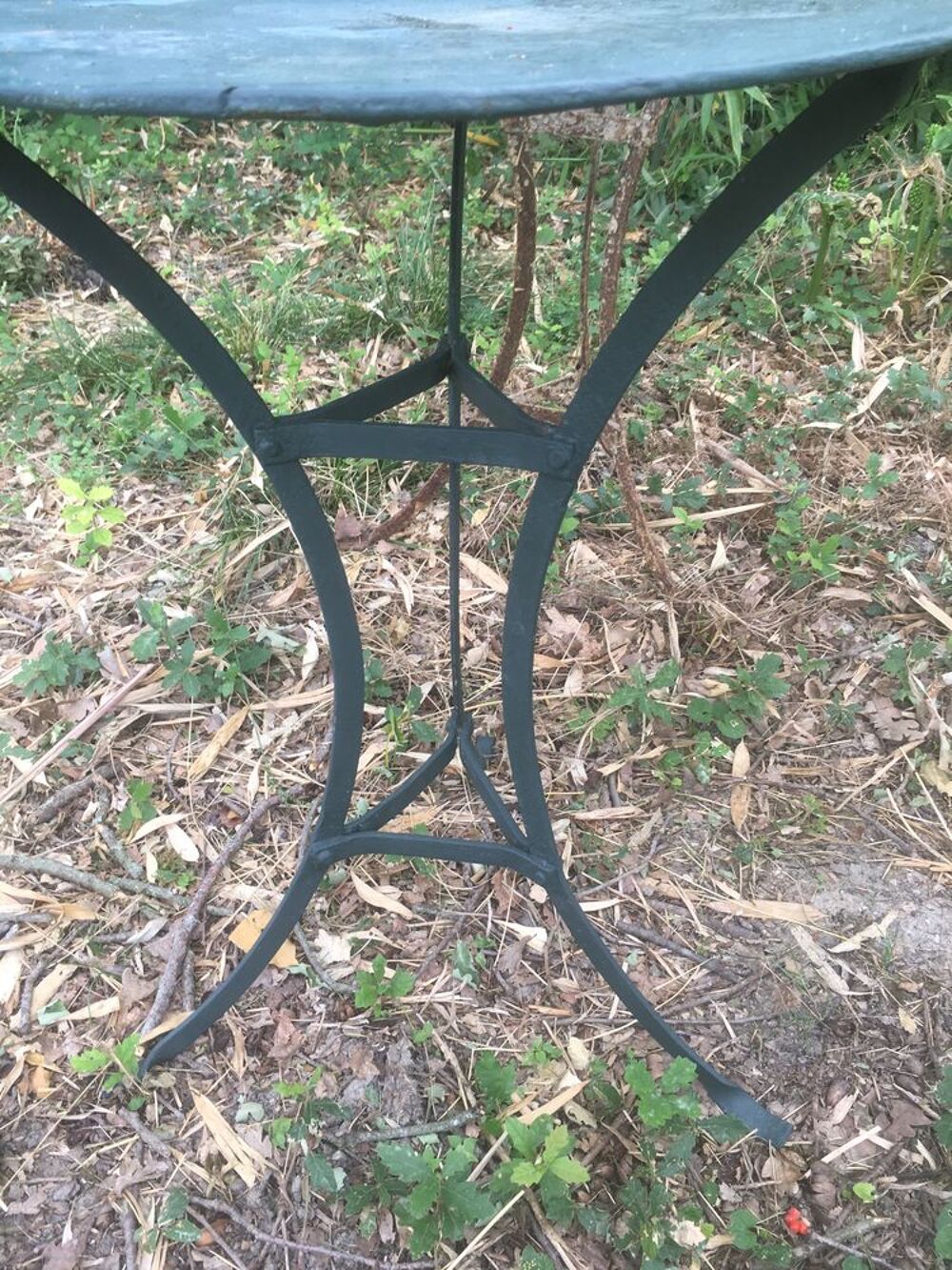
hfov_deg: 48.2
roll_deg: +3.7
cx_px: 476
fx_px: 1063
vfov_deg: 61.7
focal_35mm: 29
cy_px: 635
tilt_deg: -37.7
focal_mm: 4.15
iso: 32
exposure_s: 1/50
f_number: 2.2
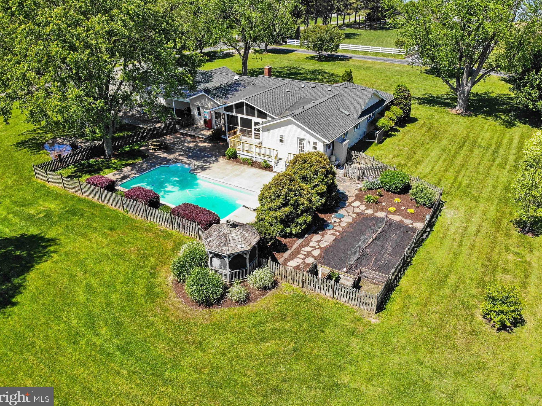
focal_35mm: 25
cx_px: 267
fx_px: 391
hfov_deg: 69.4
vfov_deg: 54.8
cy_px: 198
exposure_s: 1/535
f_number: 2.8
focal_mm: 4.5
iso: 100
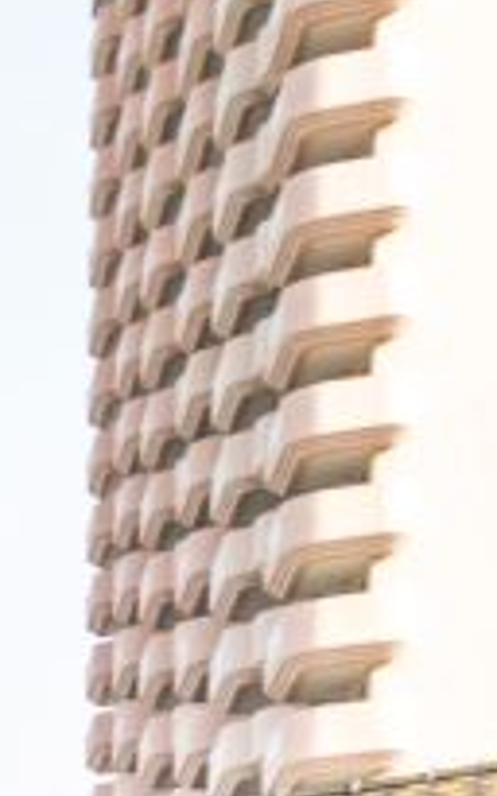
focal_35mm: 169
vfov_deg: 10.6
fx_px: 3665
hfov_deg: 5.1
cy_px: 1912
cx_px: -2435
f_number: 8
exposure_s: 1/100
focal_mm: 17
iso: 400
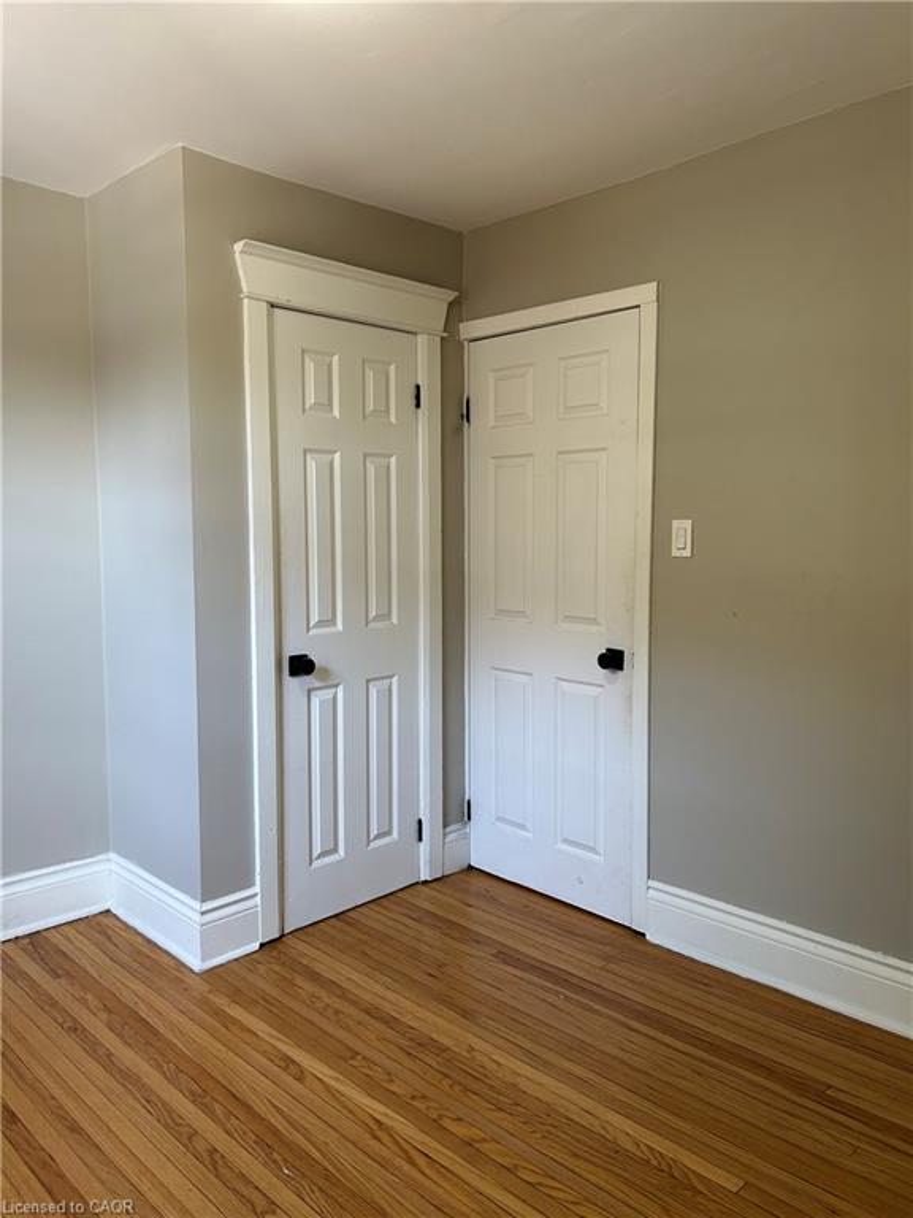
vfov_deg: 67.3
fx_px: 914
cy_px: 609
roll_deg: -0.1
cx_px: 456
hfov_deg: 53.1
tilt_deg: -5.4
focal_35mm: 26
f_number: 1.5
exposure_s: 1/107
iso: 125
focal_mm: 5.7
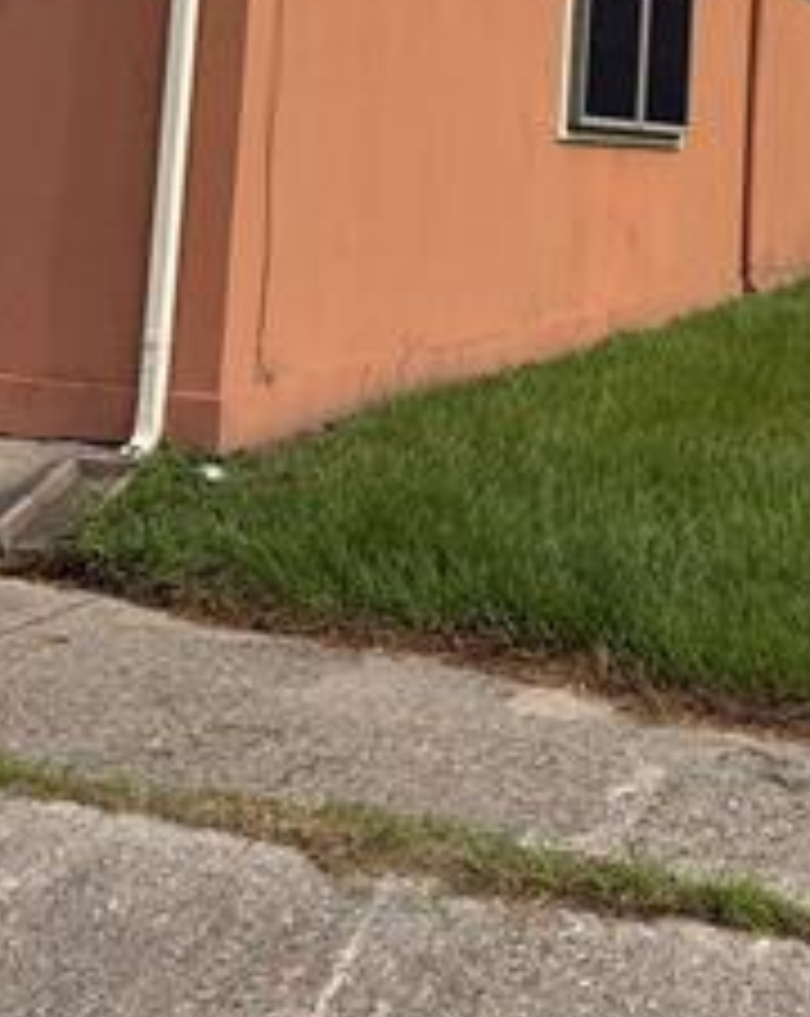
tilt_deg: +5.7
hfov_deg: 27.2
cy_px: 4
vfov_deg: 32.1
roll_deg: -1.9
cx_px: 698
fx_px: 1623
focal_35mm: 54
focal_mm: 5.96
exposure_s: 1/5348
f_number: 1.6
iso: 50
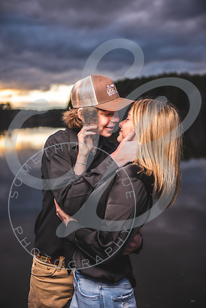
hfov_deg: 24.2
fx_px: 481
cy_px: 154
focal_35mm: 56
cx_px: 103
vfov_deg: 35.6
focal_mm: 56
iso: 100
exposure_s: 1/250
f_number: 2.8
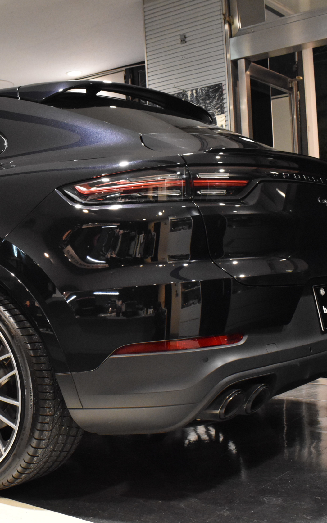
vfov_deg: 41.2
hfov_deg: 25.4
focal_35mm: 49
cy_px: 262
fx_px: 696
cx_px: 16
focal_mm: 21
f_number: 8
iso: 3200
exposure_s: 1/30
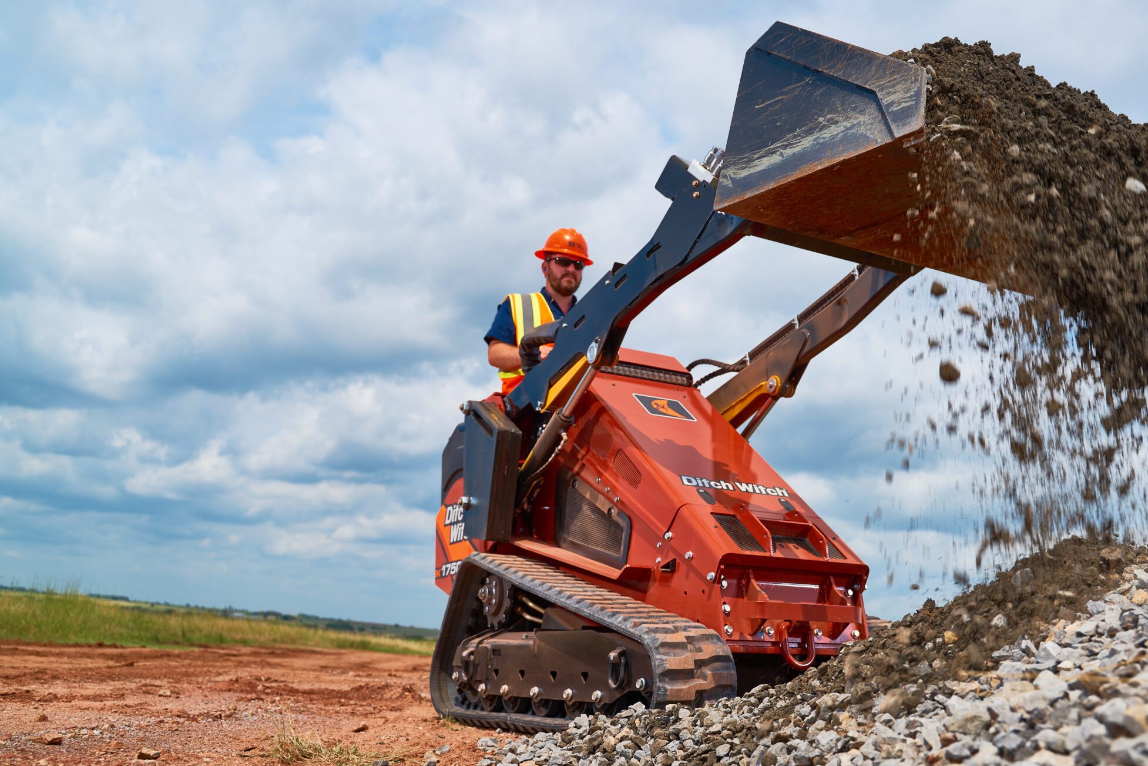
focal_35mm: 38
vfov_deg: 35.0
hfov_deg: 50.1
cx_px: 733
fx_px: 1212
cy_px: 405
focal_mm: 29
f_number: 4
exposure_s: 1/200
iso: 50
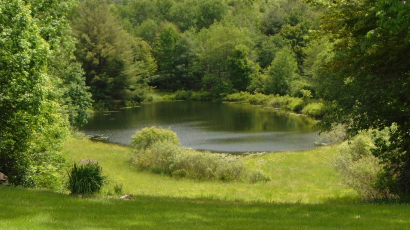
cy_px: 92
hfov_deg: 27.2
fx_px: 848
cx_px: 206
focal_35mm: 78
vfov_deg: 15.5
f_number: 3.7
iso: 80
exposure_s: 1/400
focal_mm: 12.8
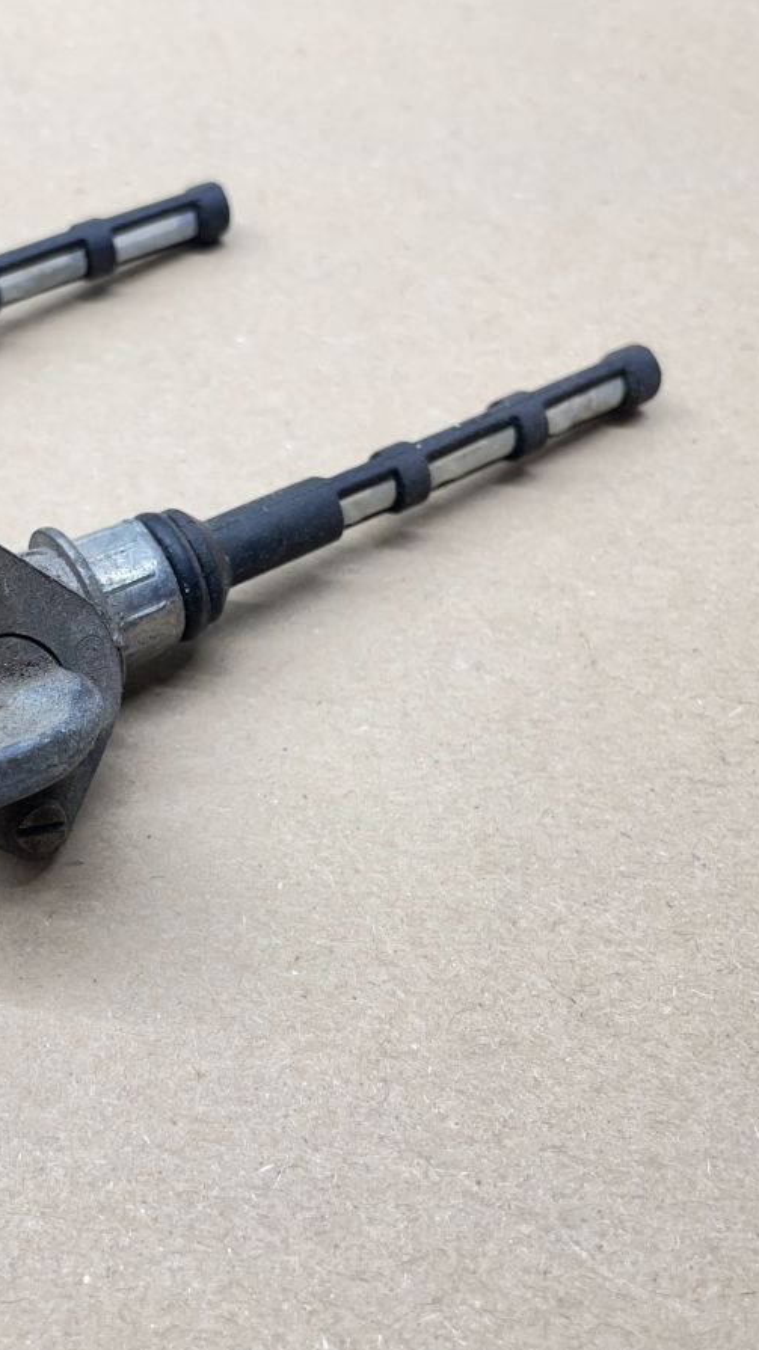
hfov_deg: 30.7
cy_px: 676
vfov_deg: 52.8
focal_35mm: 38
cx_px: 198
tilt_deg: -53.1
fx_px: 1360
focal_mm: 4.2
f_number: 1.6
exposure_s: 1/100
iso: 80
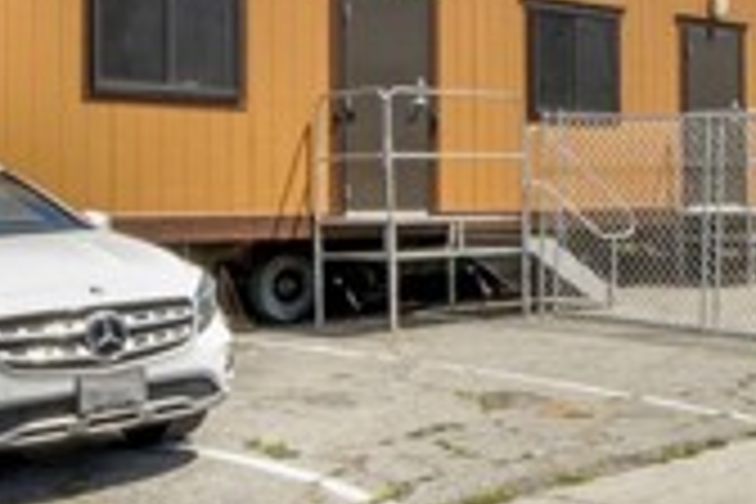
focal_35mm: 63
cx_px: 666
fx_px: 1321
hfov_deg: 30.7
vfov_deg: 21.6
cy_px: 207
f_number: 22
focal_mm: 11
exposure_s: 1/30
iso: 100
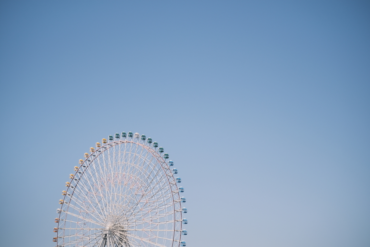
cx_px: 185
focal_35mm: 84
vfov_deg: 16.3
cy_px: 124
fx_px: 863
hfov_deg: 24.2
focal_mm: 56
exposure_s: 1/7500
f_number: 2
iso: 160
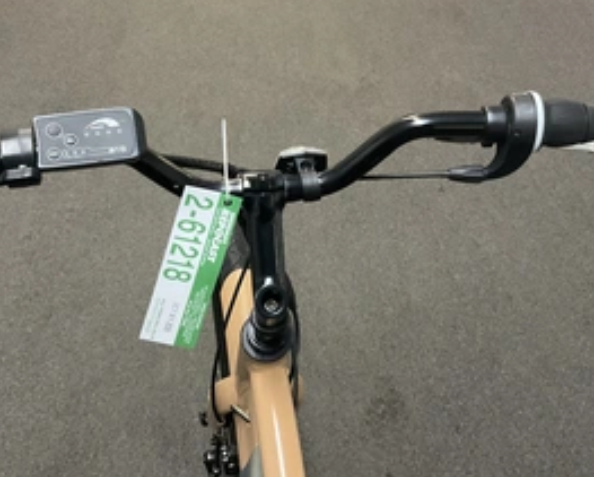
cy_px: 183
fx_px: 757
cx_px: 267
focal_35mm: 43
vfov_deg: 34.8
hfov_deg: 42.8
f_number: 1.8
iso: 320
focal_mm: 3
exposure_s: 1/40
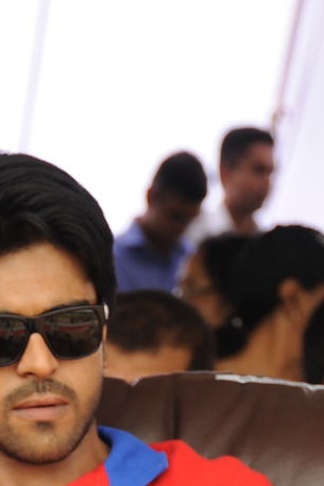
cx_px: 82
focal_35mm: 353
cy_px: 813
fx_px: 4765
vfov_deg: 5.8
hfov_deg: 3.9
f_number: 5.6
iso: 400
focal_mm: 102
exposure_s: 1/125
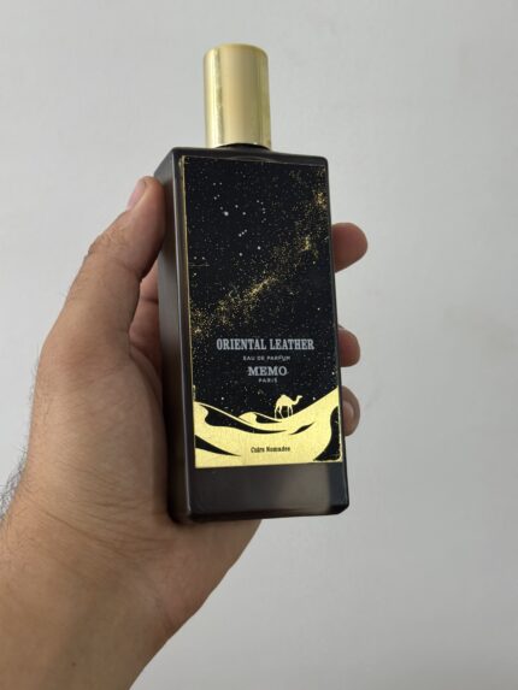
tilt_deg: -27.5
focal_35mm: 48
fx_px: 957
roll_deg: +0.2
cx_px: 259
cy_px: 345
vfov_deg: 39.6
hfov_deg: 30.3
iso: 100
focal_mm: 6.76
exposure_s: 1/50
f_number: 1.78
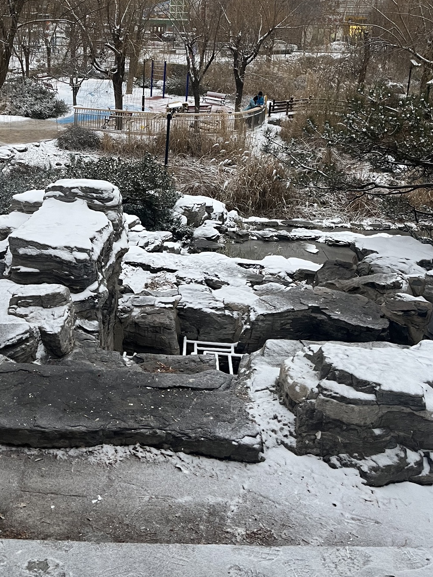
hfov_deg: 36.1
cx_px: 119
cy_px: 145
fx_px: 650
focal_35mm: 39
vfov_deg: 46.2
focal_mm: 5.1
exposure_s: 1/81
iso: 125
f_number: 1.6
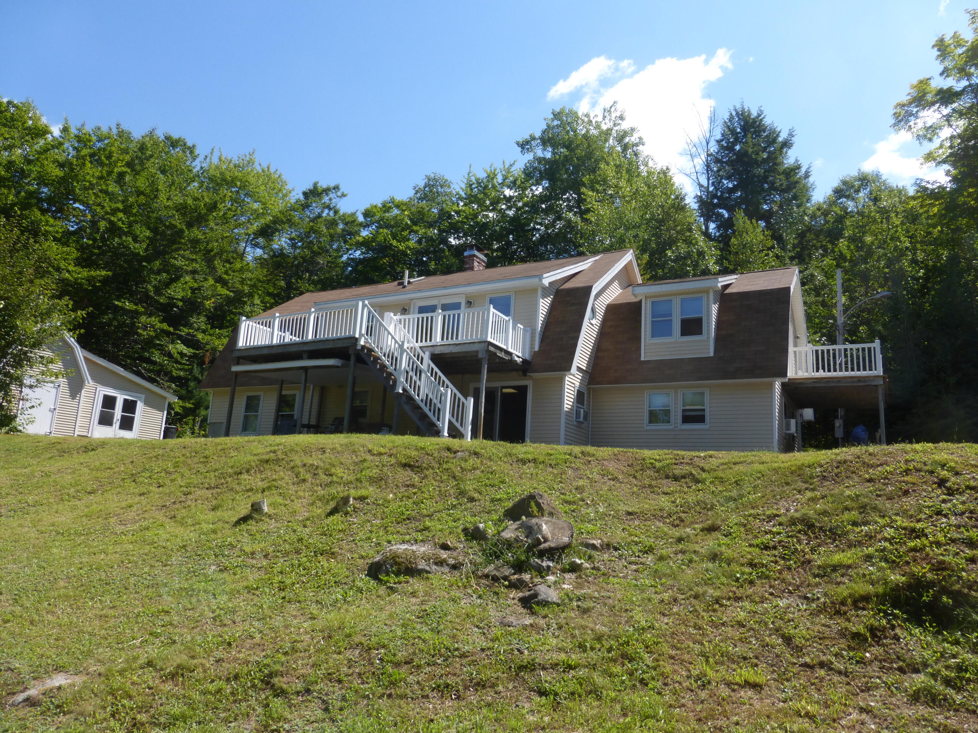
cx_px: 489
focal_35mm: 24
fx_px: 678
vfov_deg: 56.8
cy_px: 366
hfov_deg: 71.6
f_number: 4
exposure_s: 1/640
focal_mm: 4.3
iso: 100
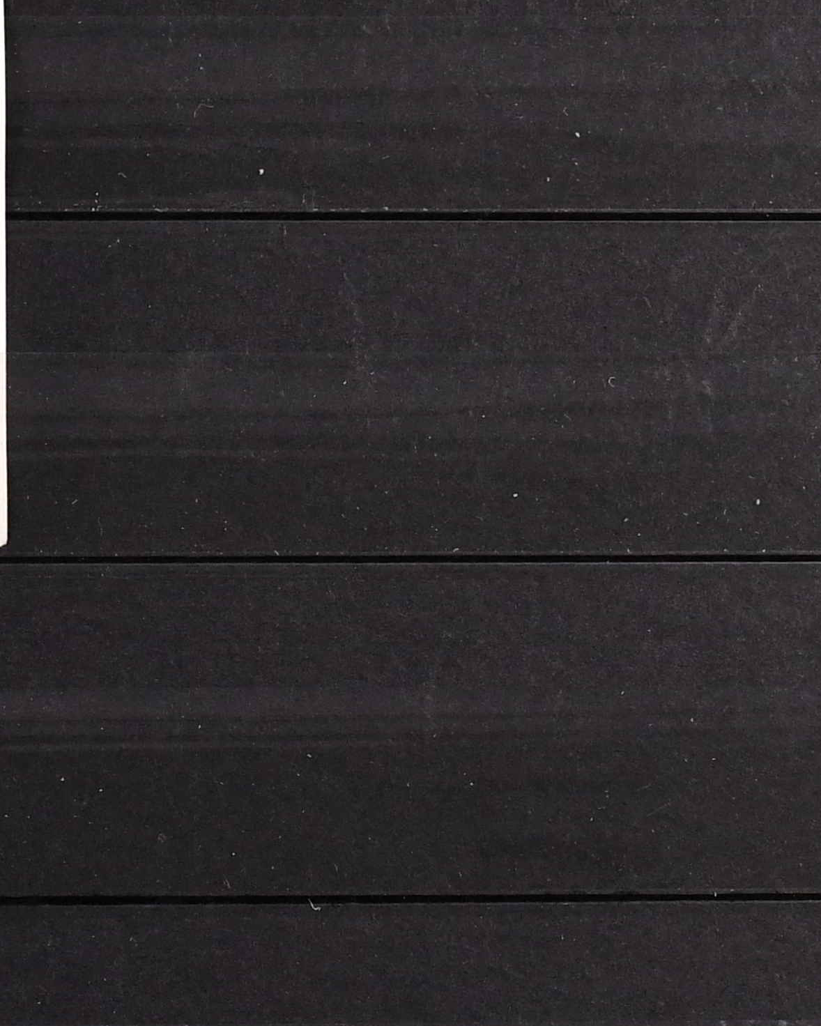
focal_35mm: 207
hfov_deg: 7.4
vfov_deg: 9.3
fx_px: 6286
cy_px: 484
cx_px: 0
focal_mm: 38
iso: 1000
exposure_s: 1/320
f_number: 8
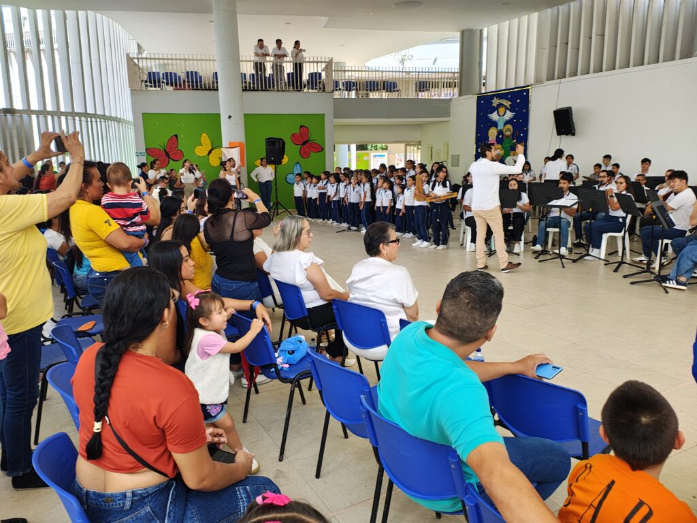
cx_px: 348
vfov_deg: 54.9
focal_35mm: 25
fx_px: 503
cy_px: 262
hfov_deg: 69.4
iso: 112
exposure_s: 1/120
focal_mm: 5.89
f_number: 1.4
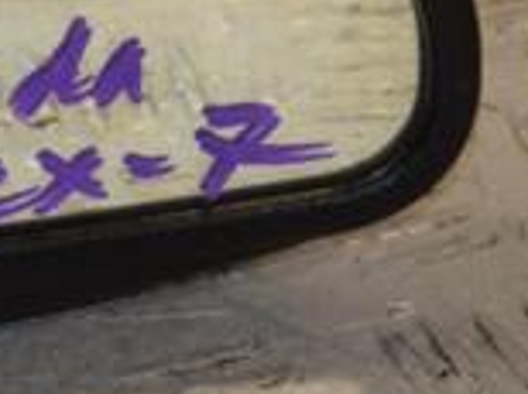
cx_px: -477
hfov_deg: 3.9
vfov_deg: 2.9
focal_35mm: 506
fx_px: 7706
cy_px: 75
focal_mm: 90
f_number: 9
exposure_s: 1/200
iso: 800
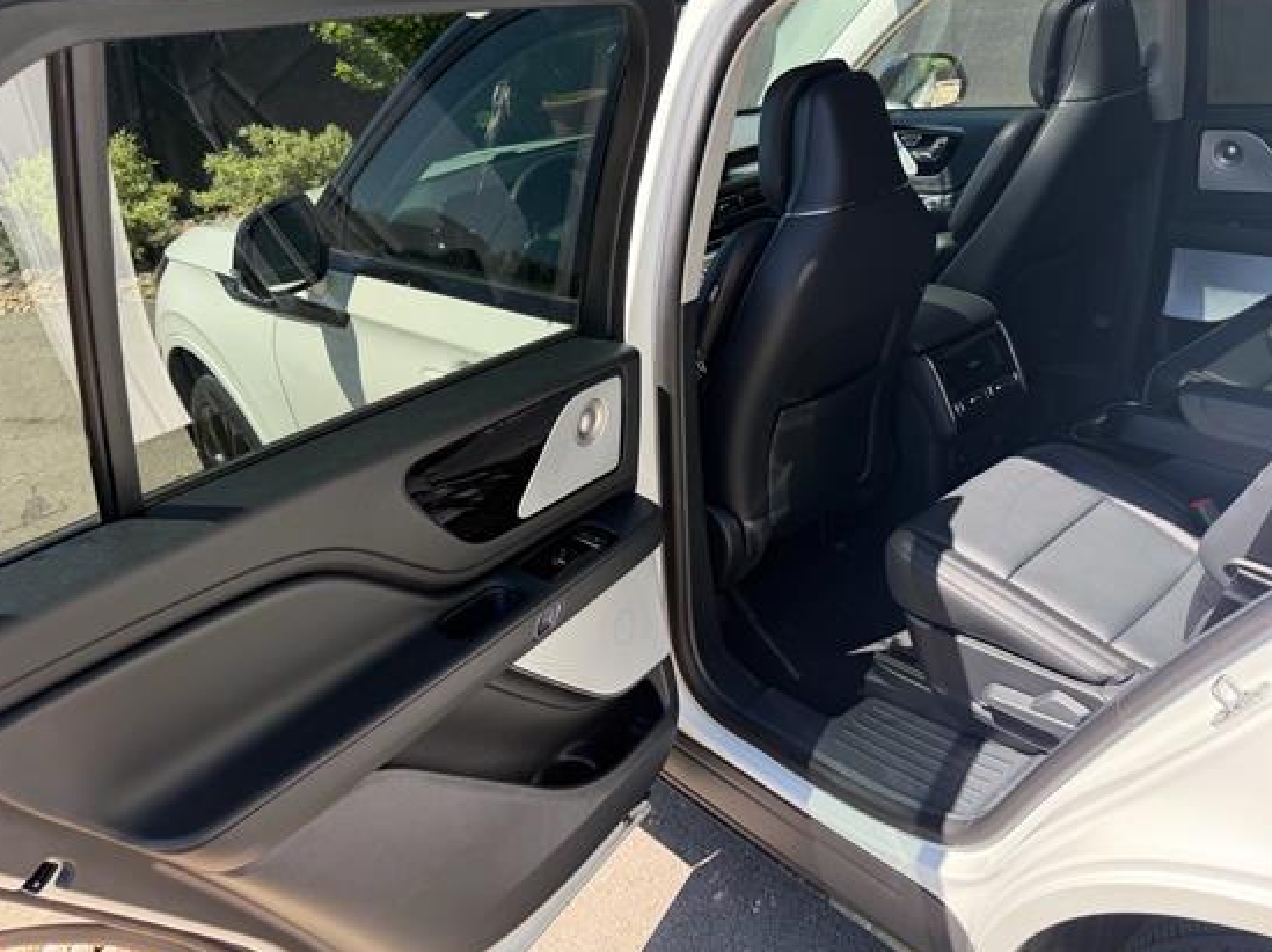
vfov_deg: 49.7
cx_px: 670
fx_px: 1028
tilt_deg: -23.8
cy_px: 454
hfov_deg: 63.4
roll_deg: +11.3
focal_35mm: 28
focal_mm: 6.76
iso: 100
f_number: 1.78
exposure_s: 1/840
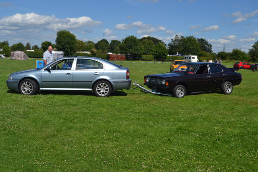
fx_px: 280
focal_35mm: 39
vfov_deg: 34.2
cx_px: 129
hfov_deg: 49.5
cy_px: 86
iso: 100
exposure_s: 1/320
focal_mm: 26
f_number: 9
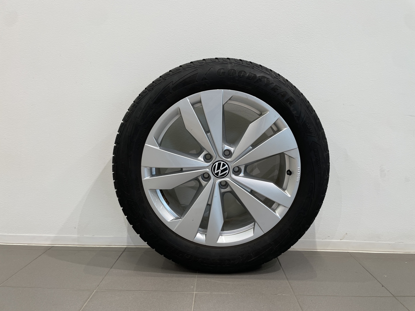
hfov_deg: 67.3
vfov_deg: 53.1
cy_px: 156
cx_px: 208
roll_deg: -0.3
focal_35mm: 26
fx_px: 312
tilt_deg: -4.9
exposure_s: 1/100
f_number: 1.6
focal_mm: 4.2
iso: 64
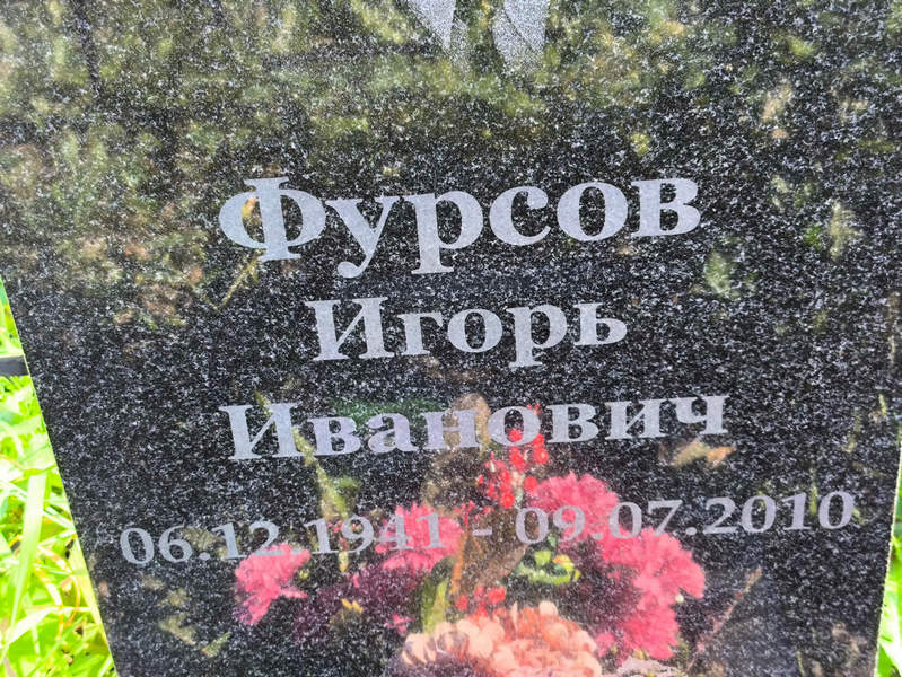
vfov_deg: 29.1
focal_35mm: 50
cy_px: 338
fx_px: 1303
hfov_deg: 38.2
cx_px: 451
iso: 50
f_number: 1.7
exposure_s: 1/129
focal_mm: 4.71
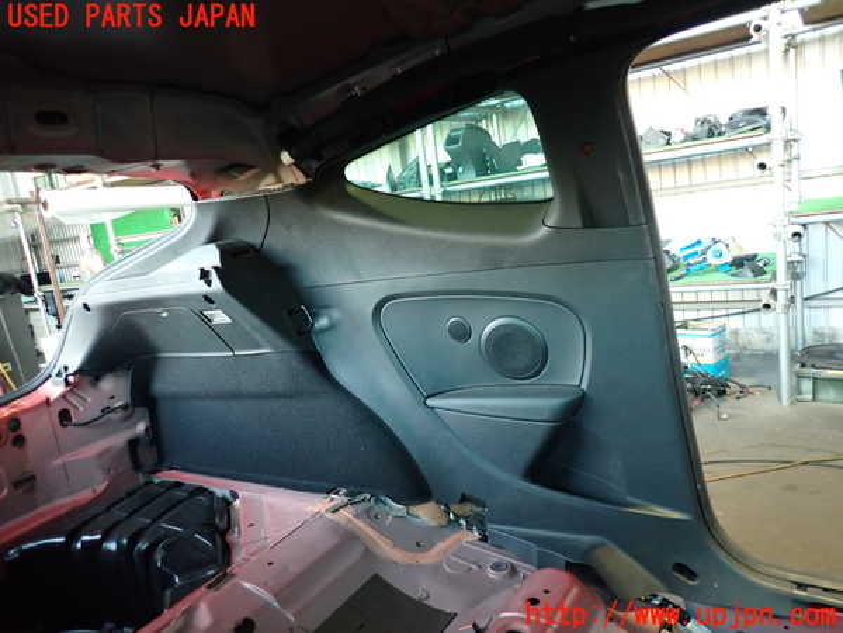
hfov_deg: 69.4
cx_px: 422
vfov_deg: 54.9
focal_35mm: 25
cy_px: 316
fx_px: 609
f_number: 2
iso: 400
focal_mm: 4.5
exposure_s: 1/30
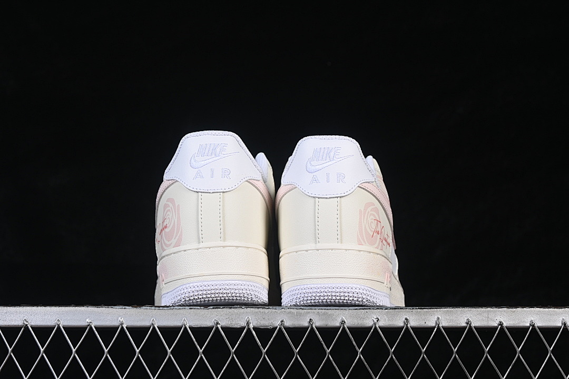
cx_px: 284
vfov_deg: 18.2
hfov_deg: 27.0
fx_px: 1185
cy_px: 190
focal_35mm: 75
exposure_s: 1/80
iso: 160
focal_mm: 50
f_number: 8
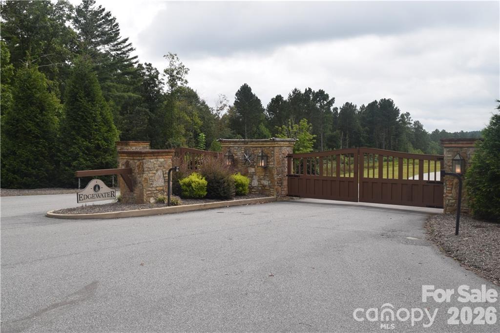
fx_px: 500
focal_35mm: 36
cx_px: 250
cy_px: 166
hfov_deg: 53.1
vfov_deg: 36.8
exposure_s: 1/200
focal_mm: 24
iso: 100
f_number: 10
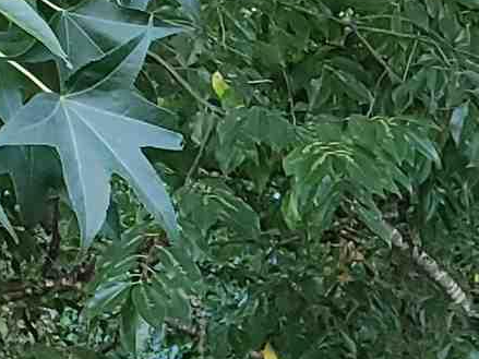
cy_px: 945
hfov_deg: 8.6
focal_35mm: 182
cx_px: 1526
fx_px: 2518
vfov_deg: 7.5
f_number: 2.4
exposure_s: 1/50
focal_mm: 4.3
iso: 80
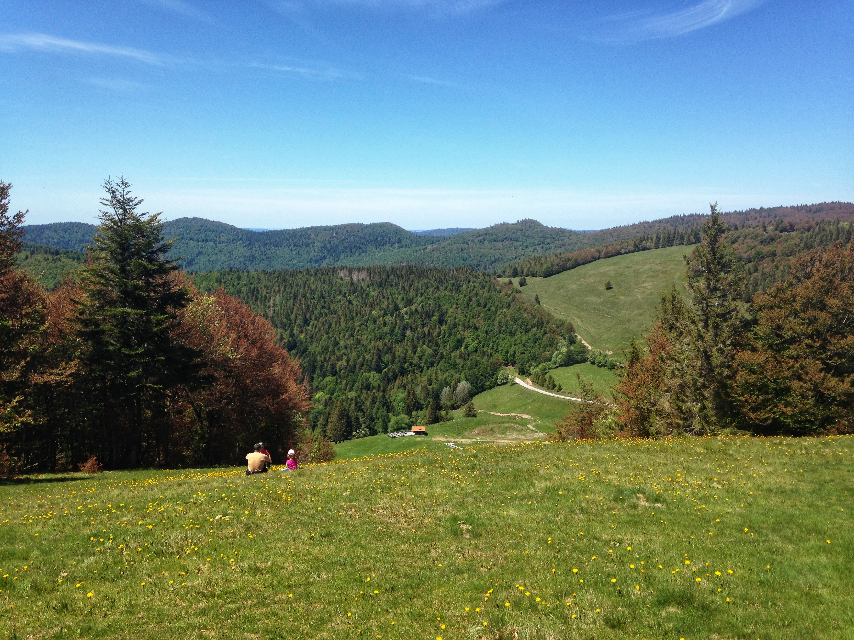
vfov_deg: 42.9
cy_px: 320
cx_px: 427
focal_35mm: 33
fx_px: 814
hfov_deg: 55.4
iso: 50
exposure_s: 1/1130
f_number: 2.4
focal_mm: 4.12
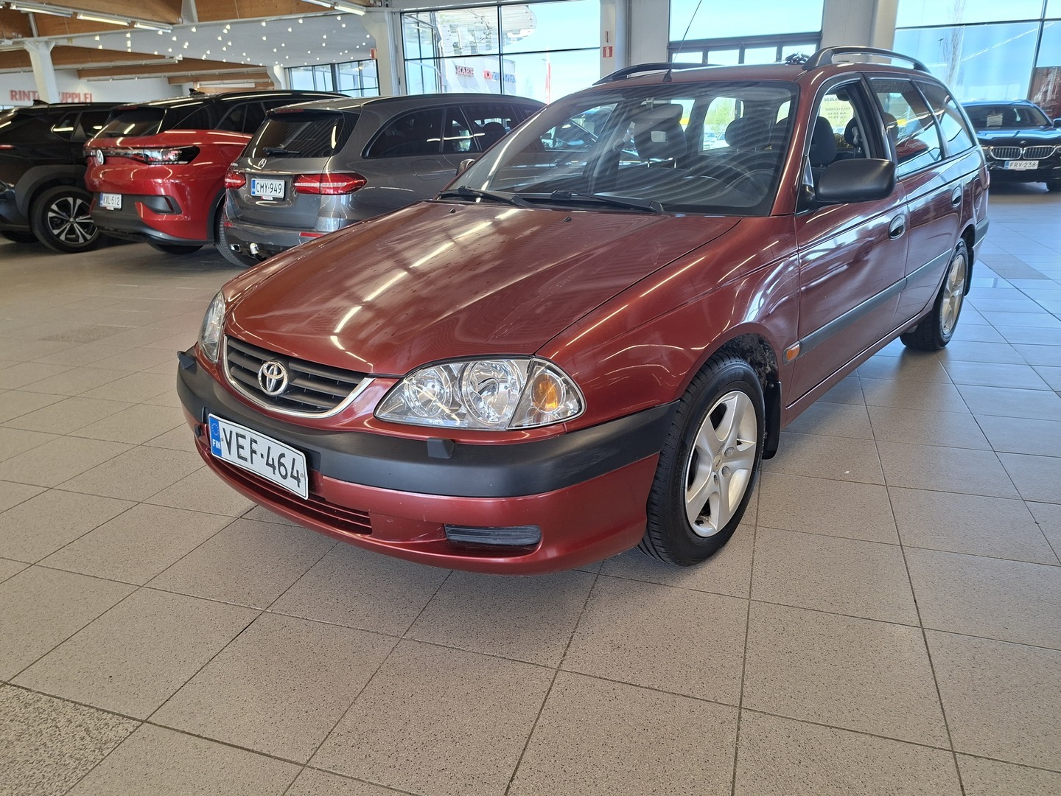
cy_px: 398
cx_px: 530
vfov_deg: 58.9
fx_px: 705
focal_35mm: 23
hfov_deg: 73.9
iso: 50
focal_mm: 5.54
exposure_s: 1/100
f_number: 1.8
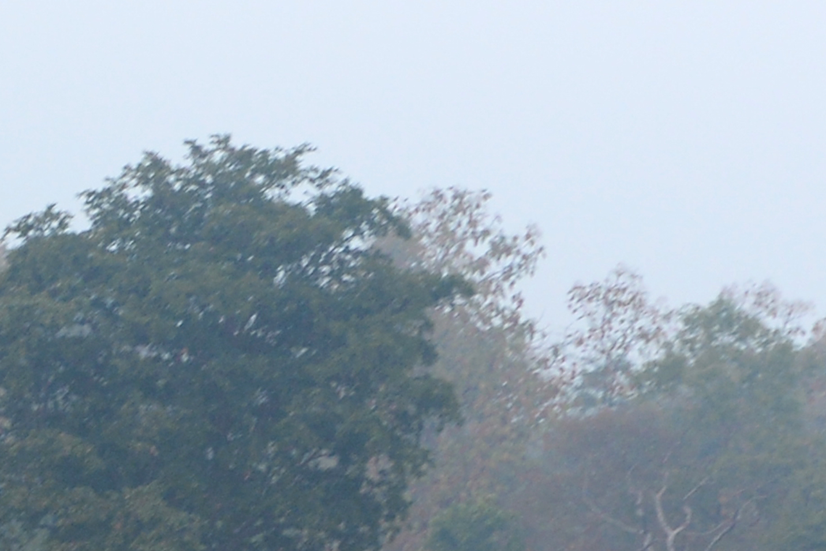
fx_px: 4246
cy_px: 957
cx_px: -228
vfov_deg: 7.2
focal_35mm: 185
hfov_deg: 10.9
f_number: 3.2
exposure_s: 1/80
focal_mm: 44
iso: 400
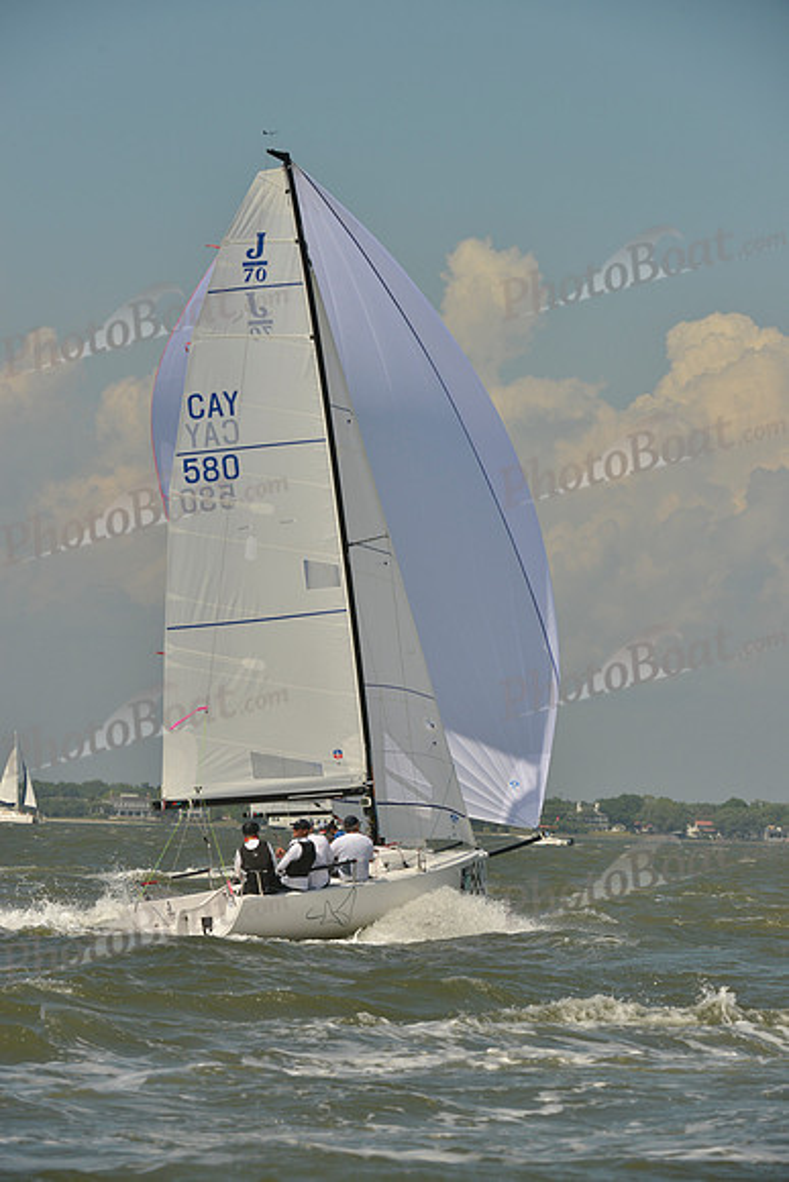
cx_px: 394
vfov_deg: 10.3
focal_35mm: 200
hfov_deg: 6.9
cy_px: 591
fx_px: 6571
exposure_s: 1/1600
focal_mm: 200
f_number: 10
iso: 280
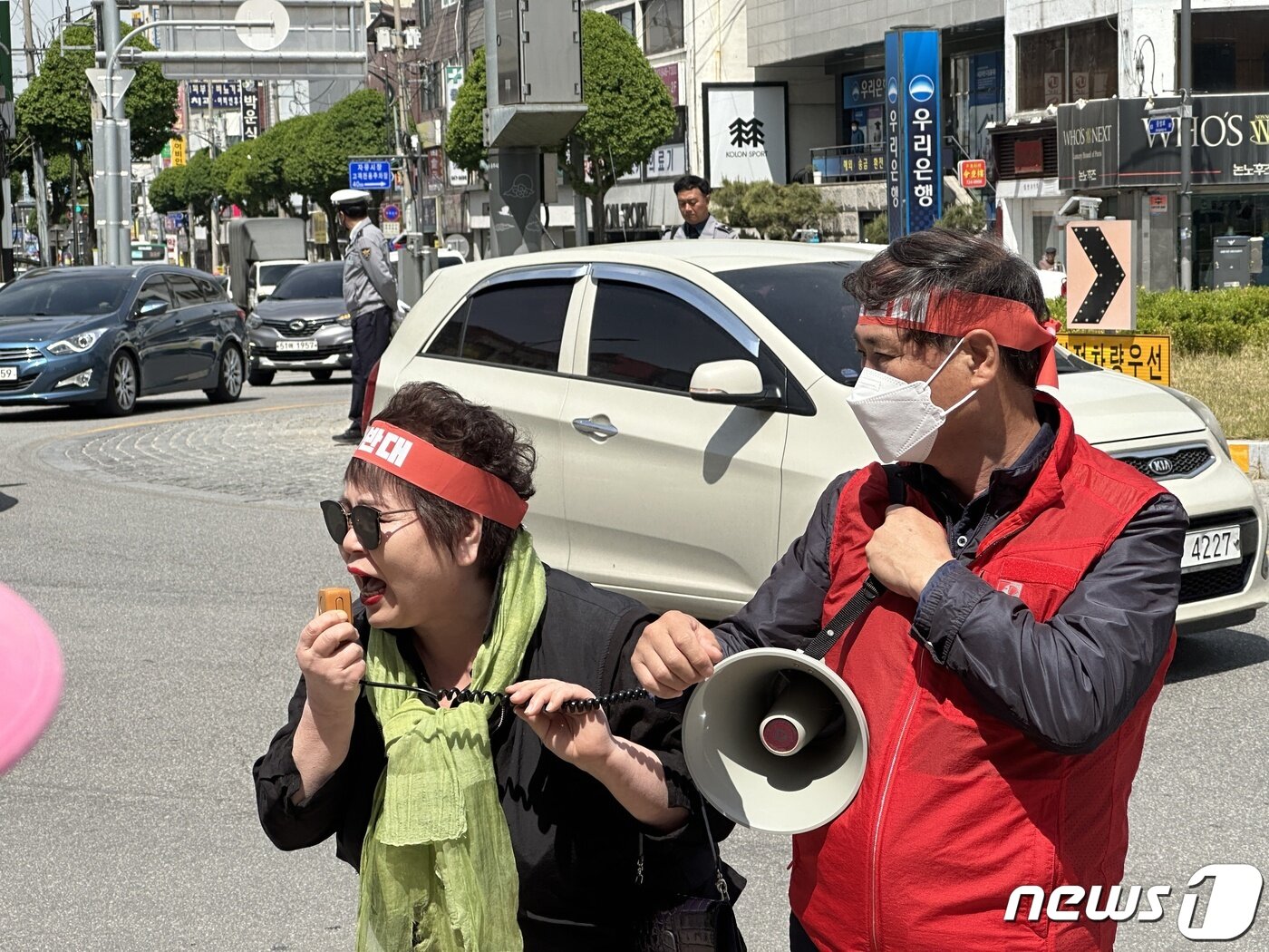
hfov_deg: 25.3
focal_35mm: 77
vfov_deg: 19.1
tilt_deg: -6.8
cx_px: 634
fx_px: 2823
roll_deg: +2.0
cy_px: 476
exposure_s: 1/847
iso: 32
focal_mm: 9
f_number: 2.8
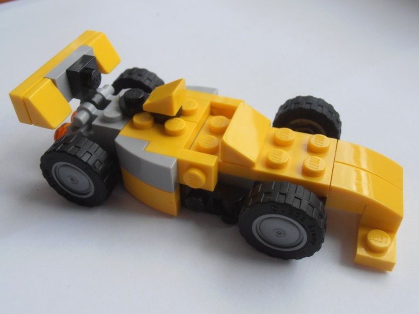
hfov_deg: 50.1
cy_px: 157
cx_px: 210
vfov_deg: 38.7
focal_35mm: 37
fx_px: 448
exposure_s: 1/100
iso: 80
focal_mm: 6.61
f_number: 3.9
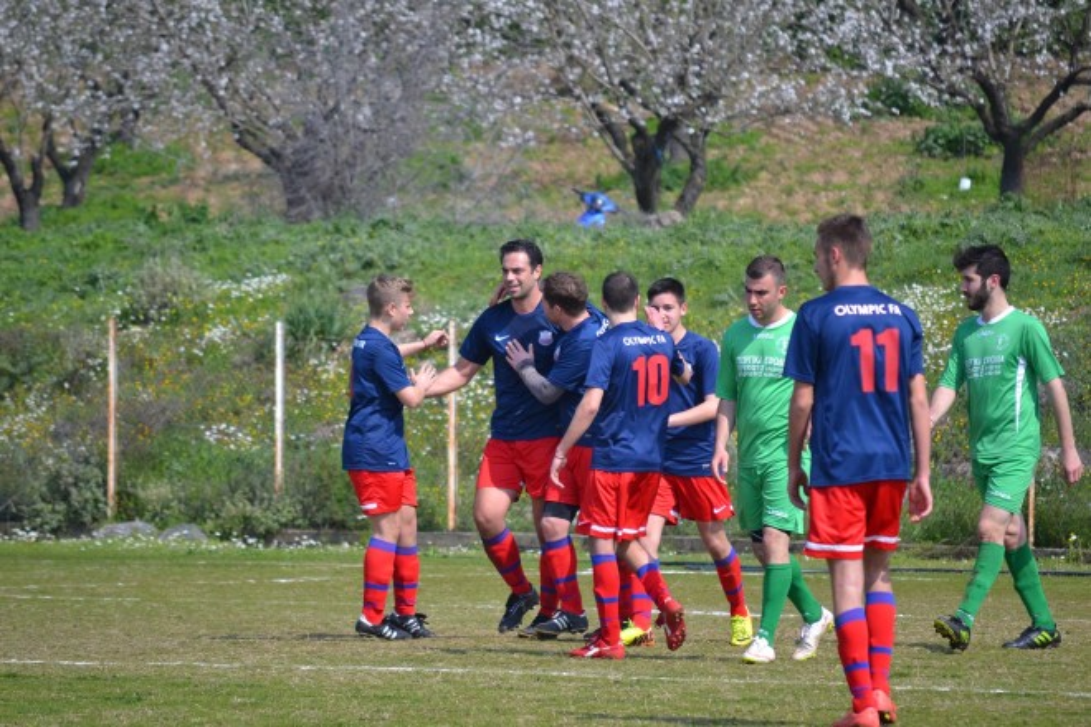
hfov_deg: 6.9
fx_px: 9091
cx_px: 546
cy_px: 364
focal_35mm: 300
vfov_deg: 4.6
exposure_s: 1/1250
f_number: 5.6
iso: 400
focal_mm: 200
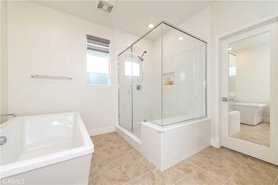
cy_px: 92
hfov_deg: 104.3
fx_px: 108
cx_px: 139
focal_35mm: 14
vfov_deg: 81.1
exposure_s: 1/80
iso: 200
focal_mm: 14
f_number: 4
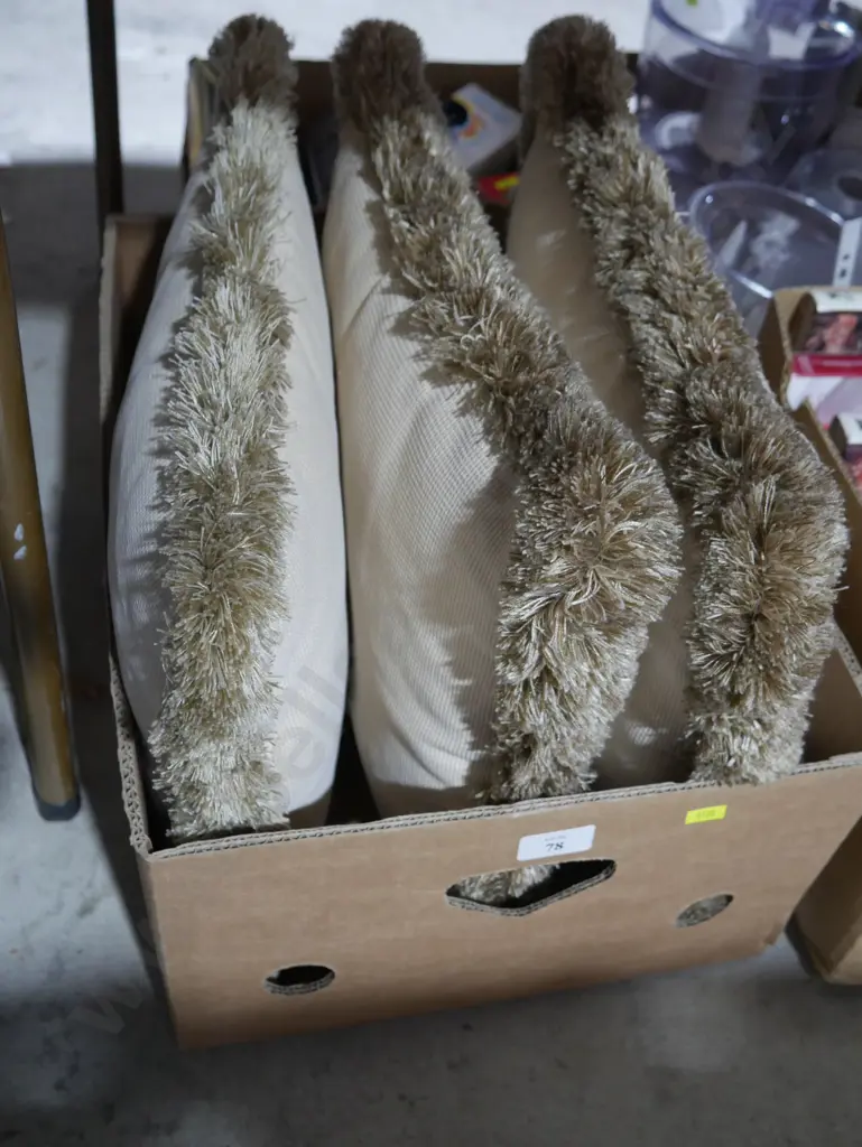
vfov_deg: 51.3
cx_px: 431
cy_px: 574
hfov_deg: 39.7
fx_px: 1194
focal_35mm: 36
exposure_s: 1/60
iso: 800
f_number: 4
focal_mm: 18
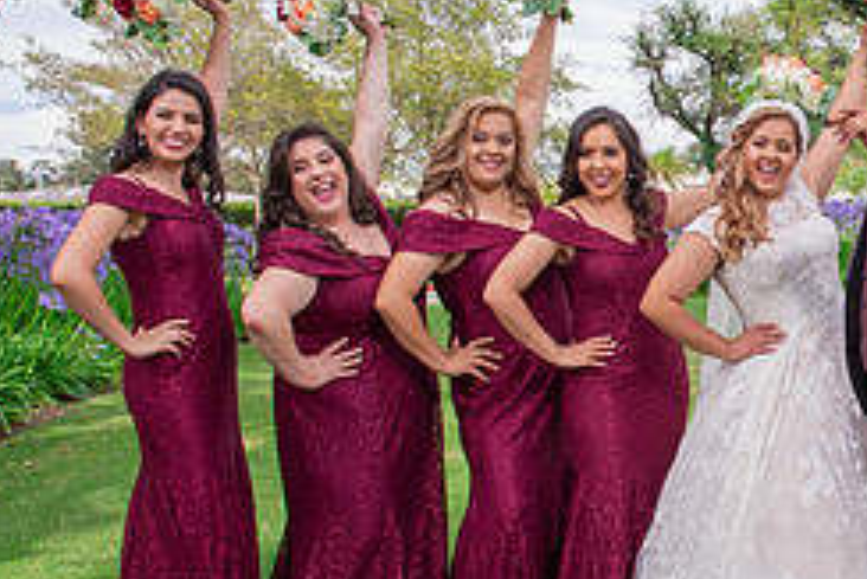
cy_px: 284
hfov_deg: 31.9
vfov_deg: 23.8
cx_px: 899
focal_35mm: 57
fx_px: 1374
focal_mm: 24
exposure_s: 1/250
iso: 400
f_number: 7.1
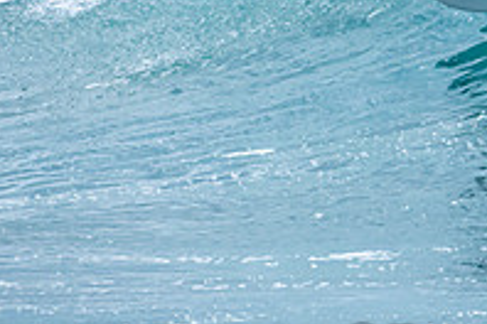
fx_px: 29745
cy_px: -63
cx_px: 531
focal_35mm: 2199
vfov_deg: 0.6
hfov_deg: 0.9
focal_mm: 500
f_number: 5.6
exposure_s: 1/3200
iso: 1000
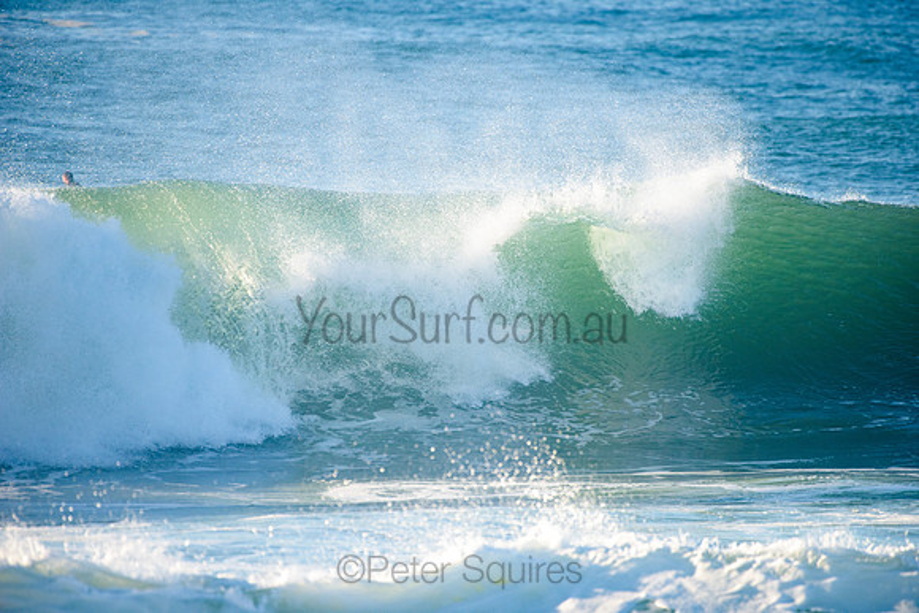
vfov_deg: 2.8
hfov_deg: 4.1
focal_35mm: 500
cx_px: 460
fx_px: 12769
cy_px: 306
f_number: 5.6
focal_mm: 500
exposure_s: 1/1600
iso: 400
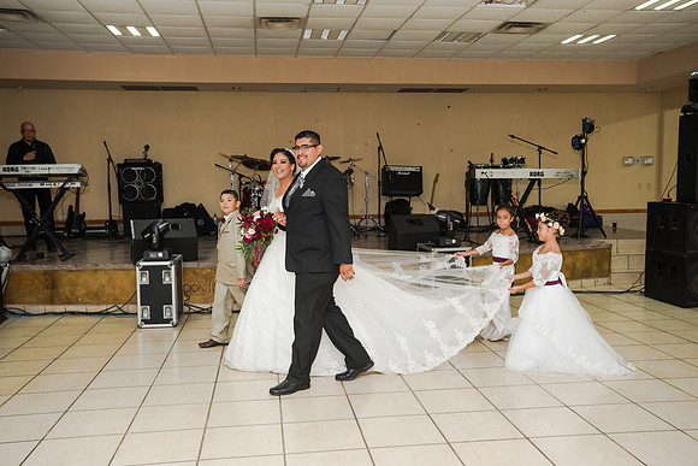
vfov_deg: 37.9
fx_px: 679
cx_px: 349
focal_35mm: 35
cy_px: 233
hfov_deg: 54.4
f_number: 3.5
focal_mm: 35
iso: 1600
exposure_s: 1/125
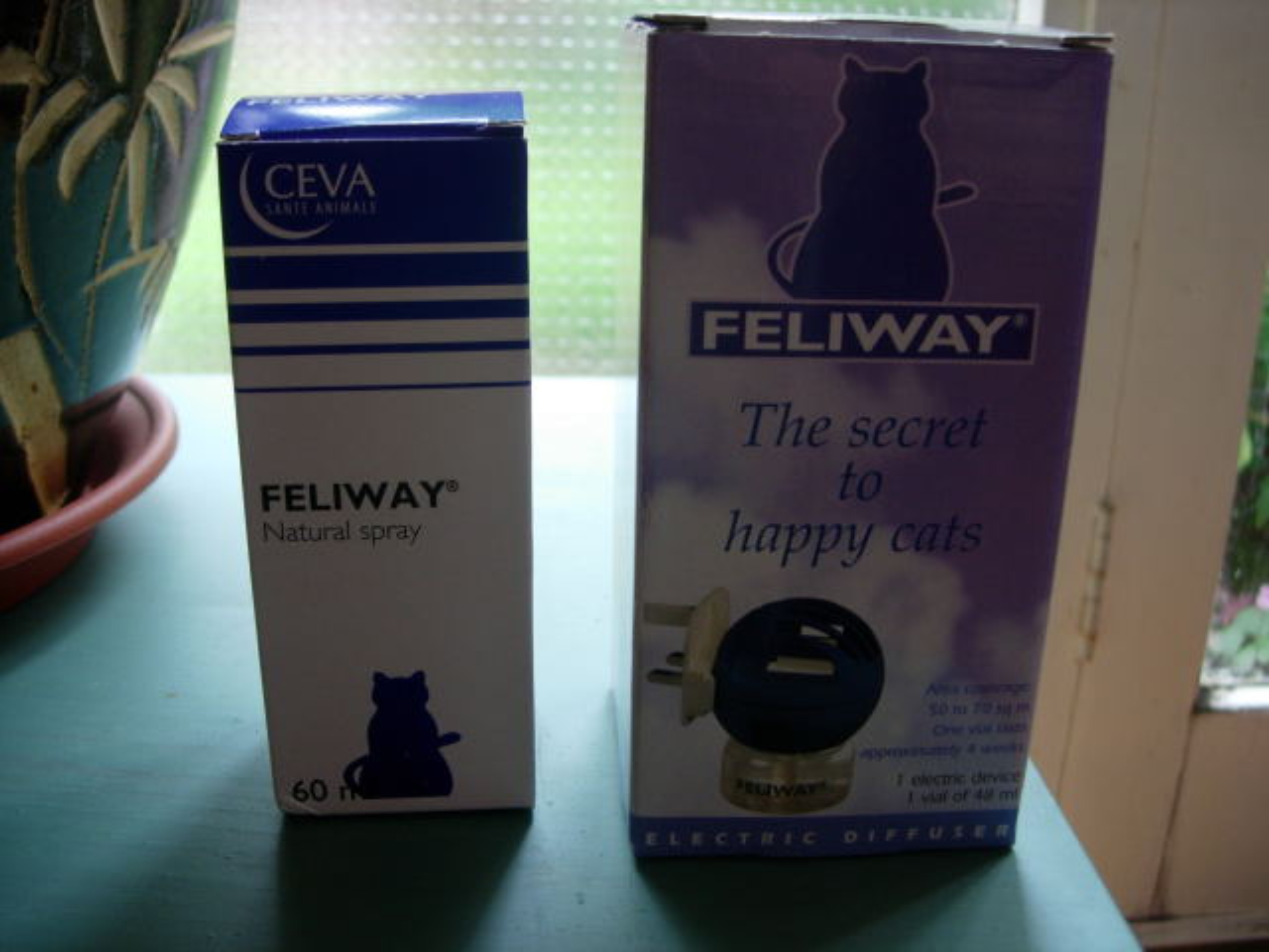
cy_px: 476
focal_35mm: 38
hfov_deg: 49.0
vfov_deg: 37.7
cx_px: 634
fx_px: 1393
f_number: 2.8
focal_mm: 7.8
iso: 102
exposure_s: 1/32
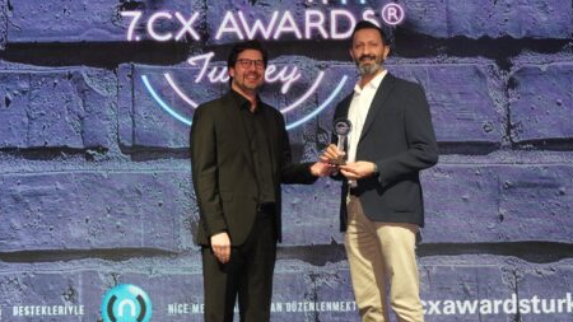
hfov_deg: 34.9
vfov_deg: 20.0
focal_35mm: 60
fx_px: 912
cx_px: 289
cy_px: 151
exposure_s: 1/125
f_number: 4.5
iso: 1250
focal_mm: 24.7
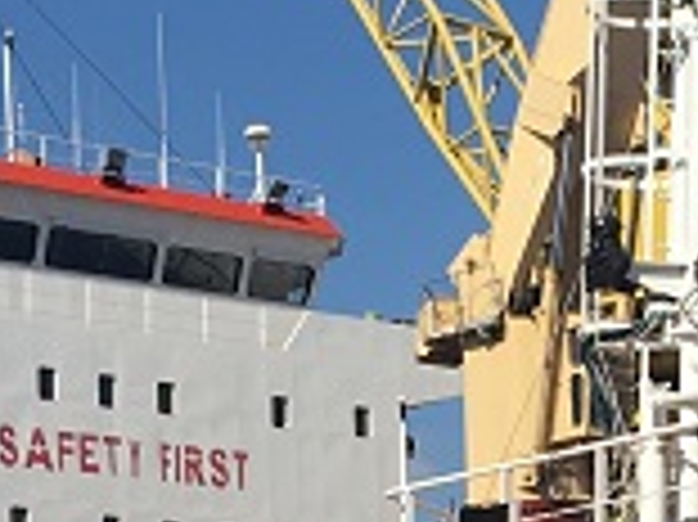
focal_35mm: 187
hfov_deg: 10.6
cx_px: 563
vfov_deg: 7.8
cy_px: 765
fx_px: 3768
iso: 25
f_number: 2.2
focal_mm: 4.15
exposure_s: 1/2262
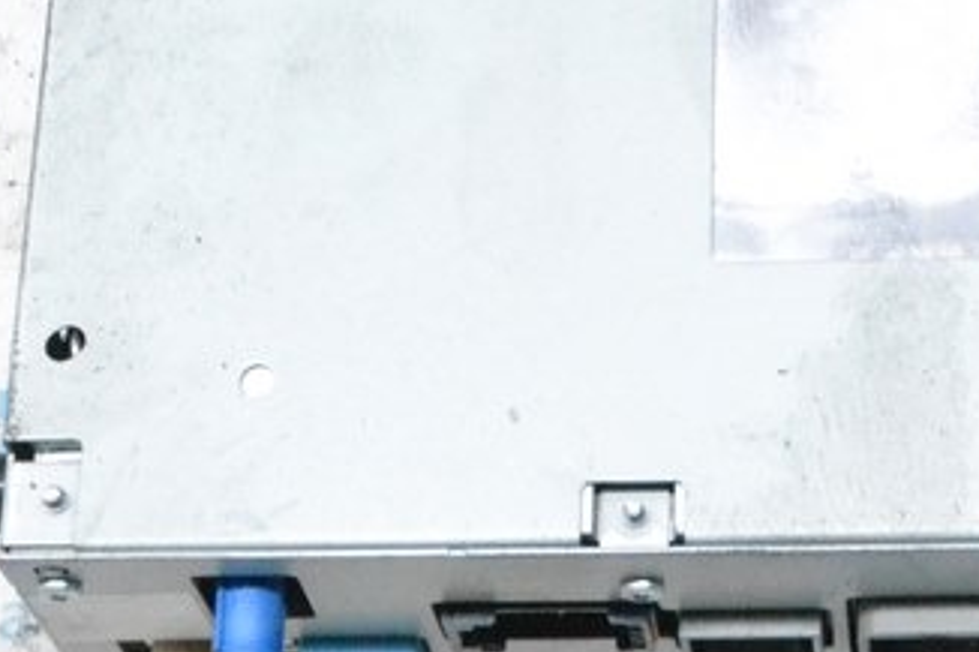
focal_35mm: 132
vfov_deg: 10.3
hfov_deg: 15.4
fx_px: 3588
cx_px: 874
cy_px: 2
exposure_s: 1/125
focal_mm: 28
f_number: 10
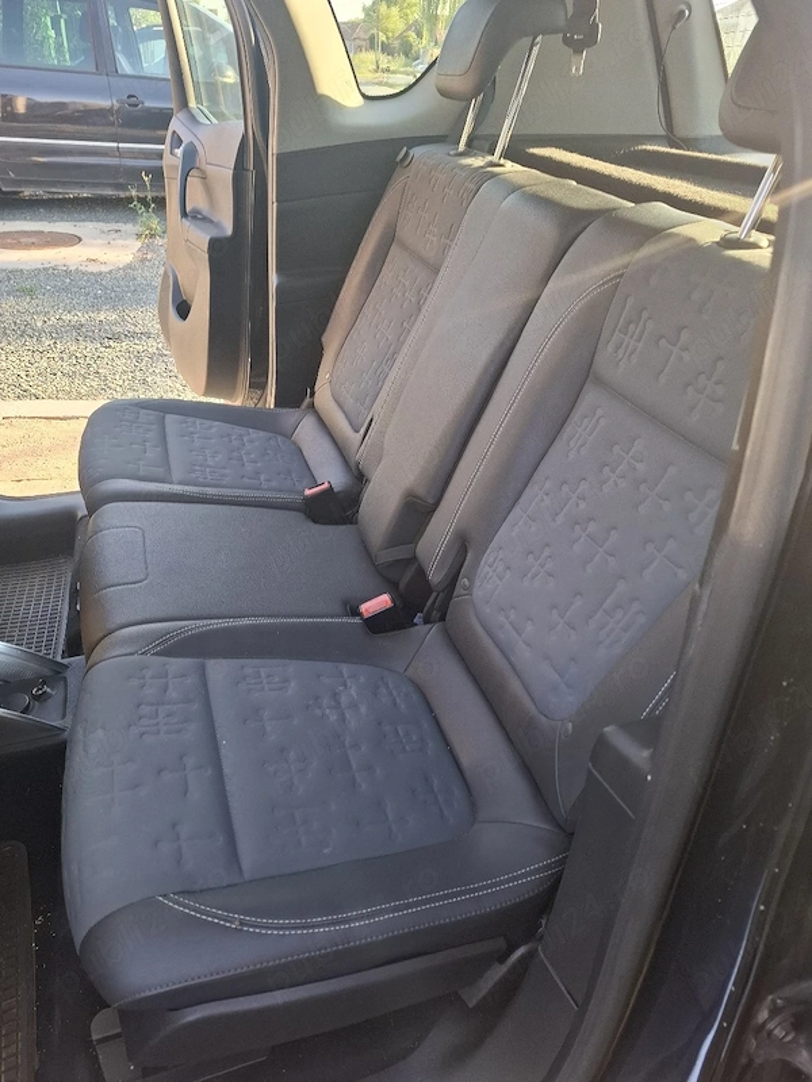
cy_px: 541
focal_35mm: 23
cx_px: 406
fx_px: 719
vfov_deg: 73.9
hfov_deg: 58.9
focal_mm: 5.54
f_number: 1.8
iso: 80
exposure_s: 1/100
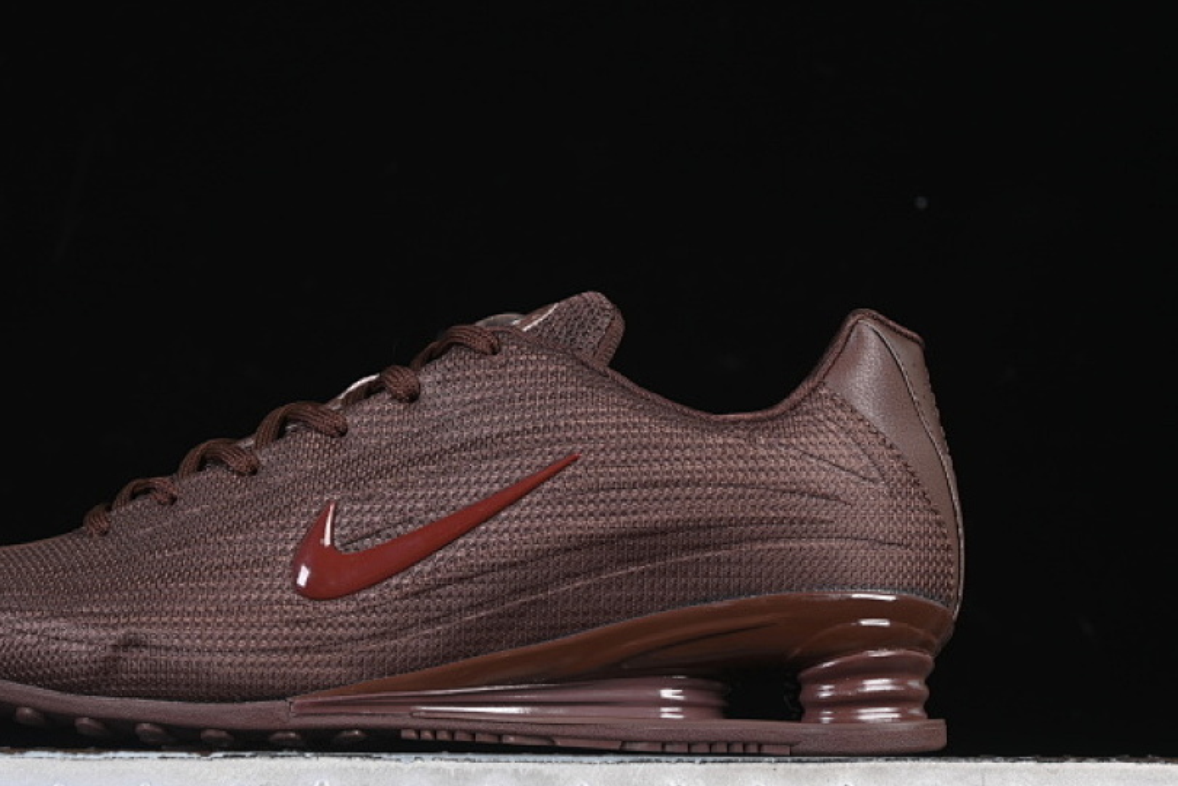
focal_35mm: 100
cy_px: 429
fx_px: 3272
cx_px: 436
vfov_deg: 13.7
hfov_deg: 20.4
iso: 160
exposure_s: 1/60
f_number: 6.3
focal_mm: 50
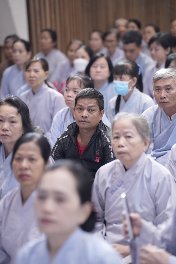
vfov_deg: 13.7
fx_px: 1100
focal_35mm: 150
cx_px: 88
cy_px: 132
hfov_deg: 9.1
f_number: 3.2
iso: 3200
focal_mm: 150
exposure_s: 1/160
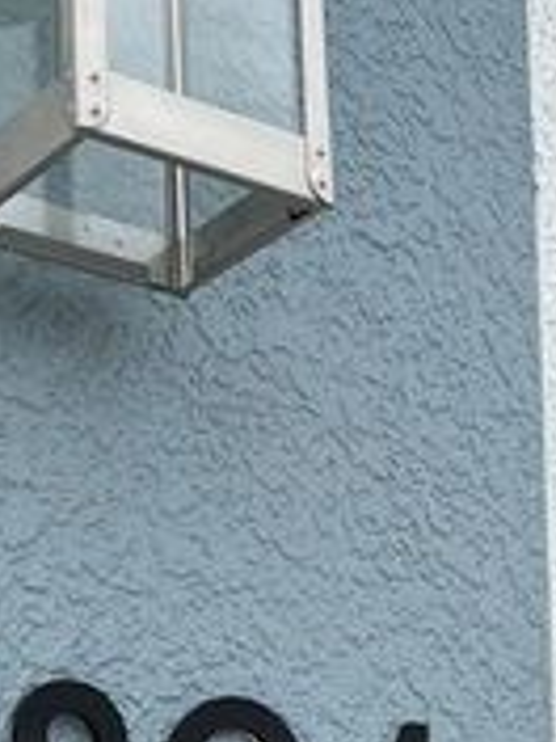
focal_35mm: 91
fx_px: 1949
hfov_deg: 16.0
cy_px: 955
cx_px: 497
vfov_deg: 19.9
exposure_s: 1/4975
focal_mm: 6.76
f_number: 1.78
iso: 80
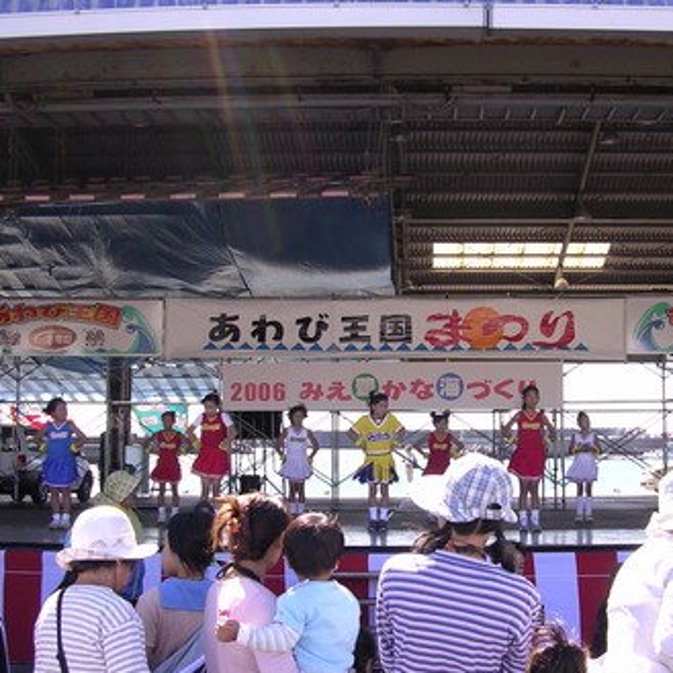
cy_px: 344
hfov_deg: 36.6
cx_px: 411
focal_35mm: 46
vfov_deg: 36.8
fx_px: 1012
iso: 100
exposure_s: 1/279
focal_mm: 5.8
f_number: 2.8
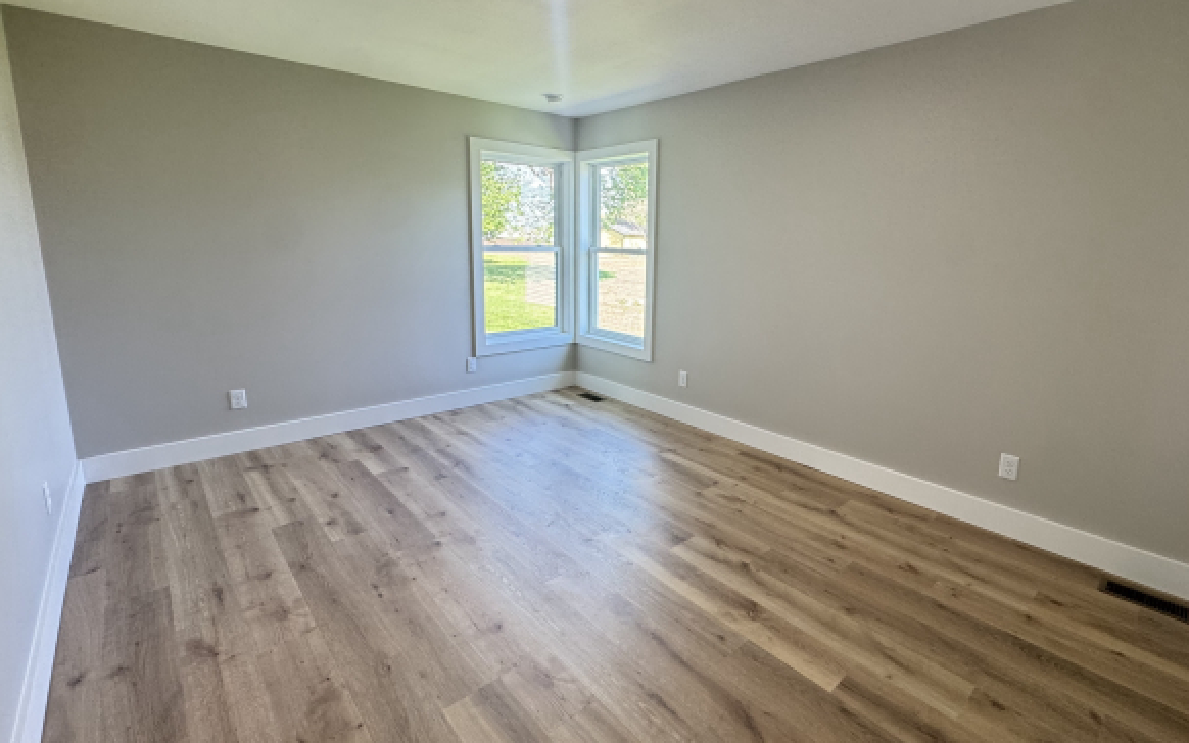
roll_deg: -2.0
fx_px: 551
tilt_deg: -10.1
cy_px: 337
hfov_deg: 94.2
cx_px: 634
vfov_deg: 67.9
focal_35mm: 17
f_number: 2.2
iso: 200
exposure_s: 1/120
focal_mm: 2.22
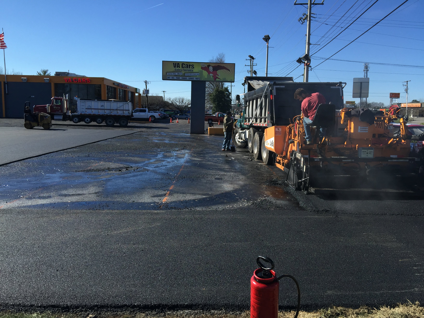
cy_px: 159
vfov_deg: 48.2
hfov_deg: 61.7
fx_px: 355
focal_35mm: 29
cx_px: 212
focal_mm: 4.15
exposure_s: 1/1721
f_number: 2.2
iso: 32
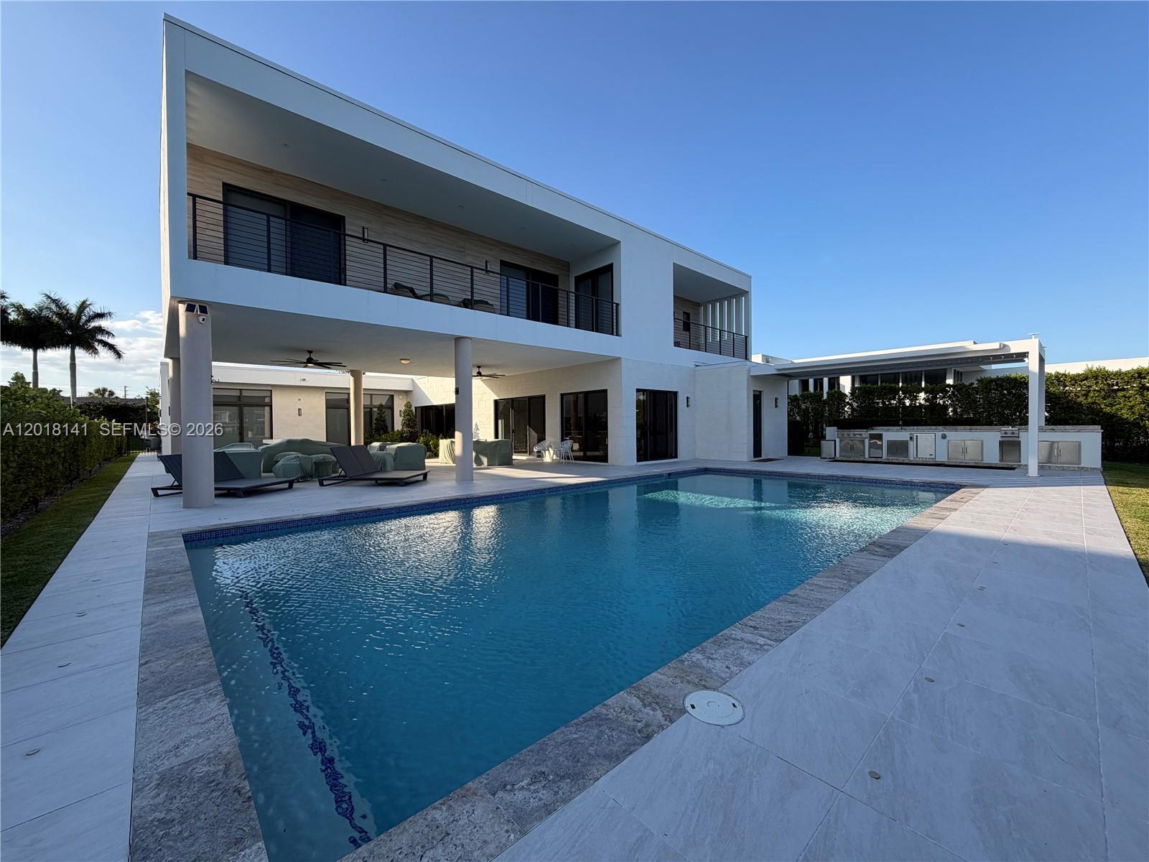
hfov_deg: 102.1
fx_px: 465
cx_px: 574
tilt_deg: +0.0
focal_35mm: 14
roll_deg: +0.8
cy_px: 431
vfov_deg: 85.7
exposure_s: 1/770
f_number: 2.2
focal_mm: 2.22
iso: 40
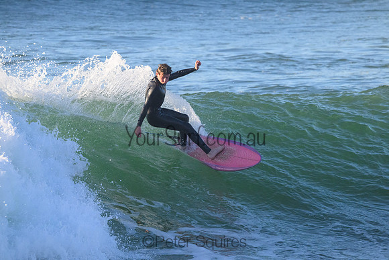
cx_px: 194
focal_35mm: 550
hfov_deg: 3.7
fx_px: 5944
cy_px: 130
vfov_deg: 2.5
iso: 4000
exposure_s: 1/2000
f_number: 11
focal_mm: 550
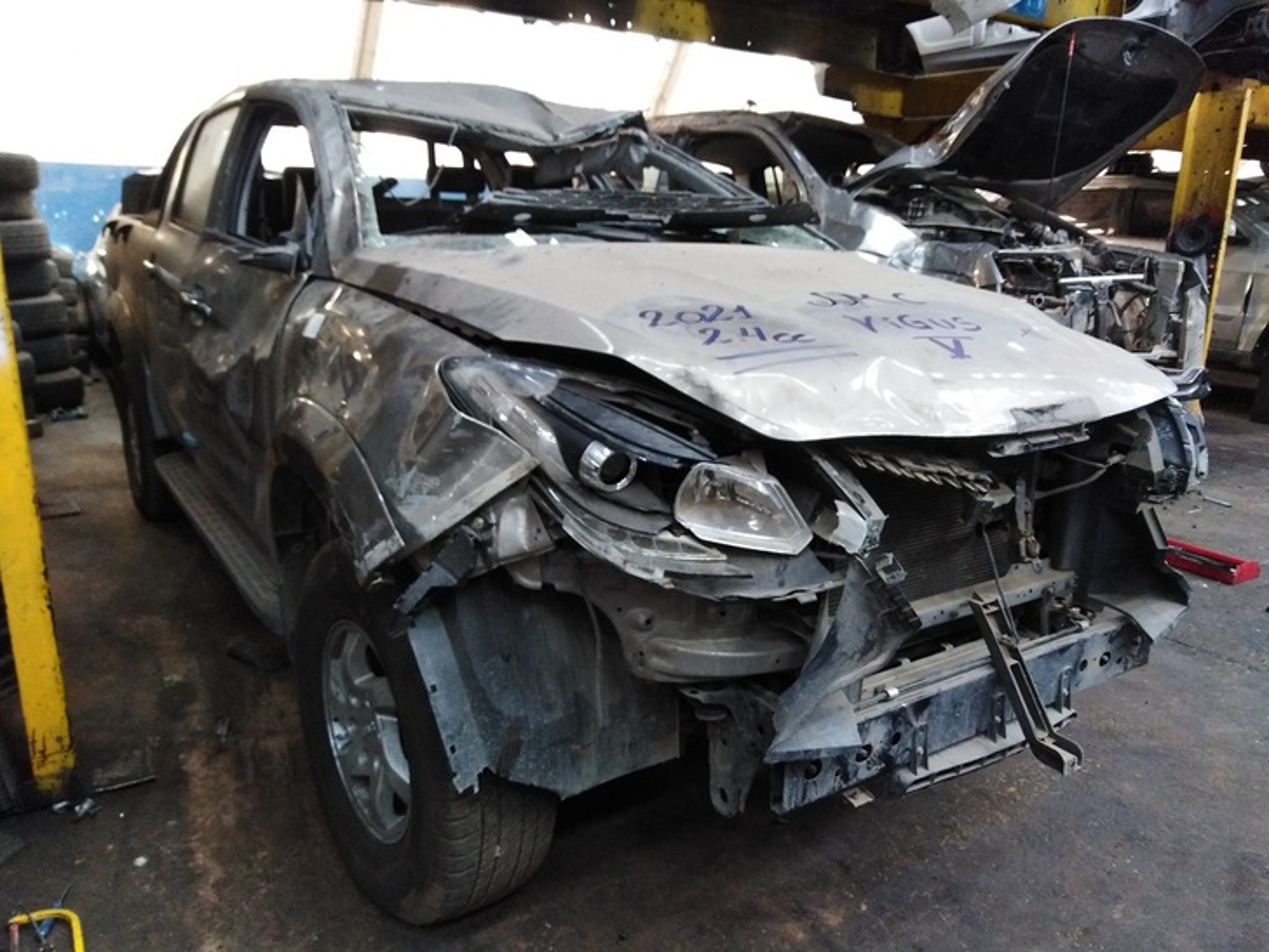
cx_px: 634
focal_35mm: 26
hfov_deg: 67.3
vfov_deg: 53.1
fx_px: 953
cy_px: 476
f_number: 2.2
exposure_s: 1/20
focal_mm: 3.46
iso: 435
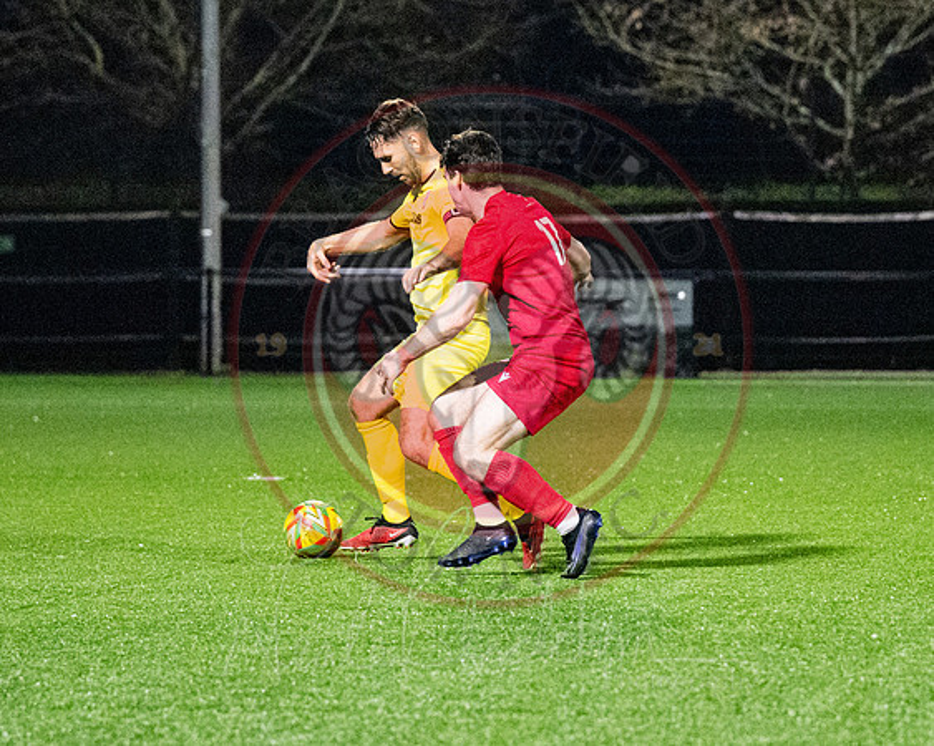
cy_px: 473
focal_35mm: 235
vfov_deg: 6.6
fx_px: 6491
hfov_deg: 8.2
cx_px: 716
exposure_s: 1/1000
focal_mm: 96
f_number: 2.8
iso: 8000
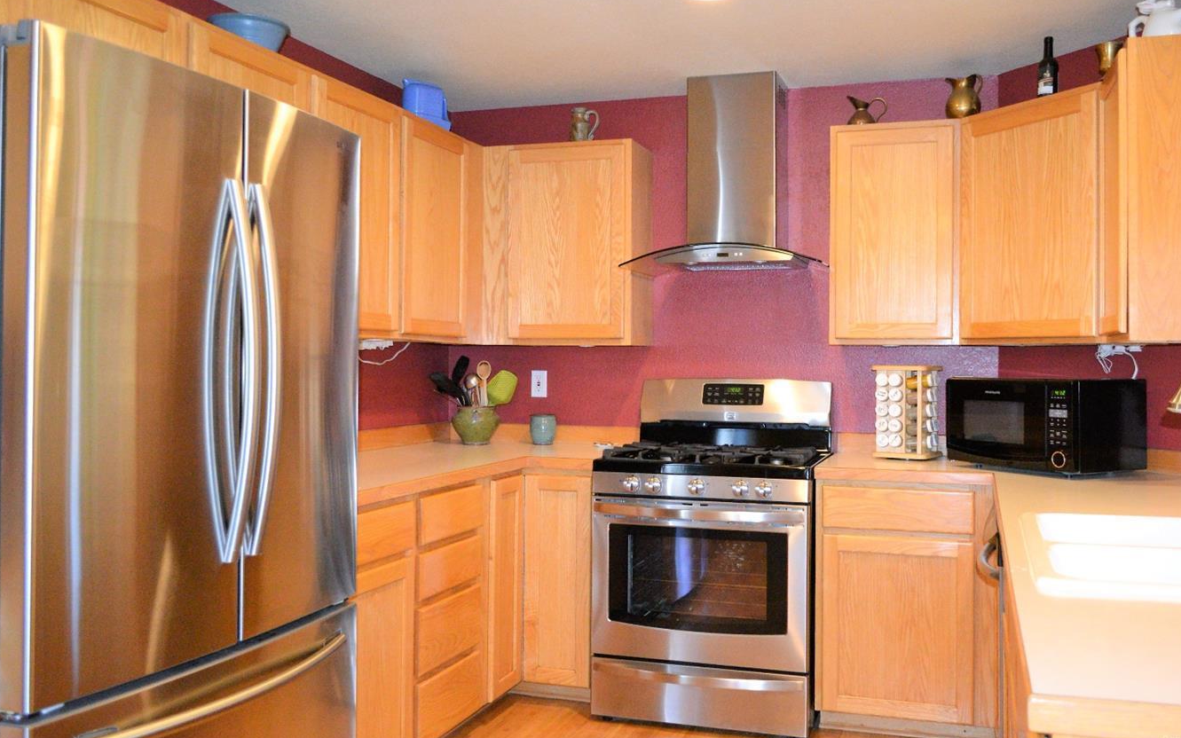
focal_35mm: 31
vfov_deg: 40.6
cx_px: 631
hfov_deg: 61.2
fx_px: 998
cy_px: 334
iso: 3200
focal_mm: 18
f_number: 3.5
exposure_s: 1/200
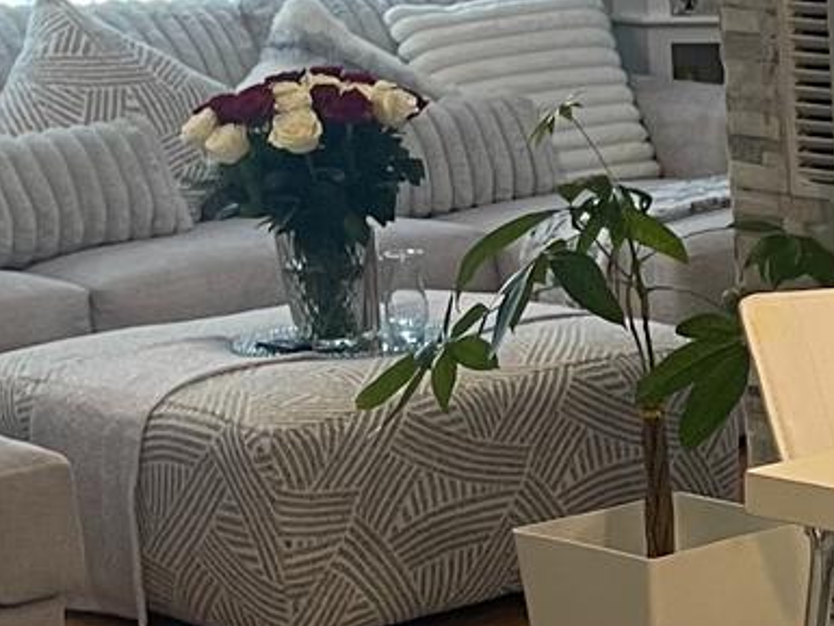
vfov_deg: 11.2
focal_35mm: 133
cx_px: 1454
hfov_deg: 13.5
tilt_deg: -11.4
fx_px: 3205
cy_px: 342
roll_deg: -0.5
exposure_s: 1/60
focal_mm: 5.1
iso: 100
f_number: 1.6
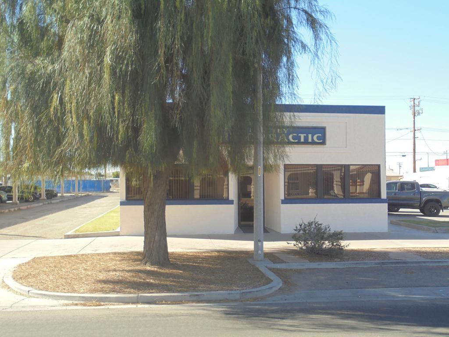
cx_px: 224
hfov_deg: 49.0
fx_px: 493
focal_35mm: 38
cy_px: 168
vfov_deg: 37.7
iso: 100
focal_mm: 6.9
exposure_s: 1/250
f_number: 4.2
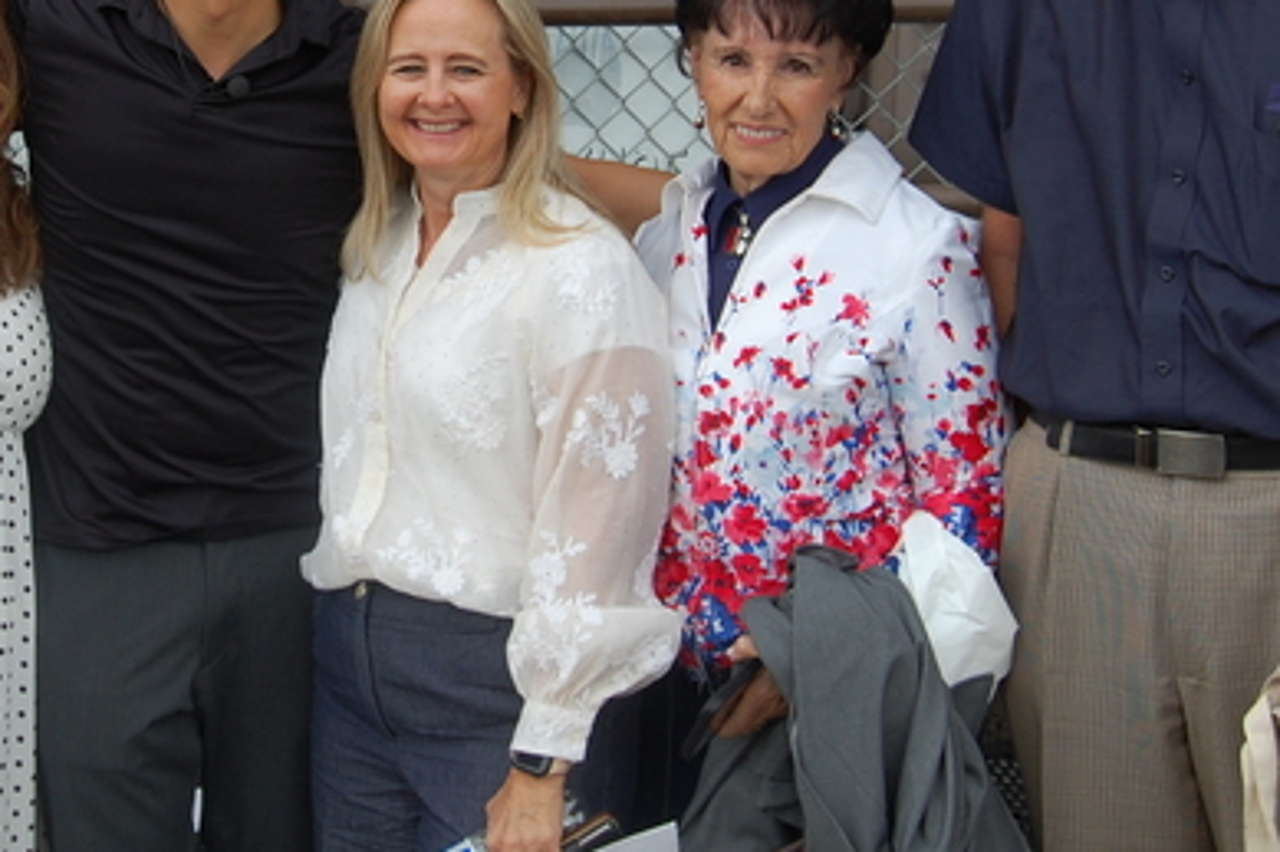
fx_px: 2630
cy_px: 102
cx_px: 332
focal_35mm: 74
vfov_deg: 18.1
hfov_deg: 27.0
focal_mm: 24
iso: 200
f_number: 7.1
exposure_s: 1/200
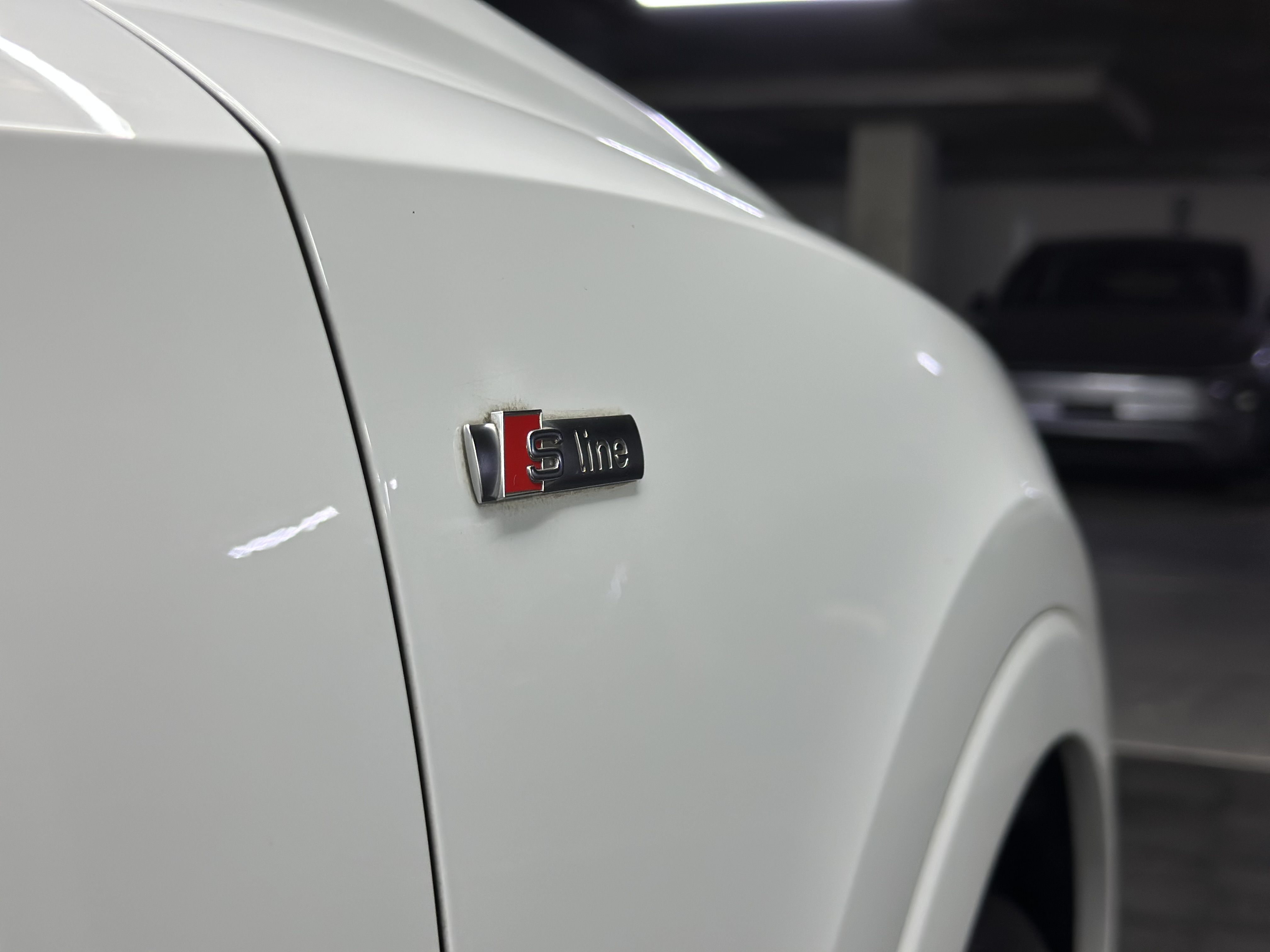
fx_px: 1761
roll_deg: -1.7
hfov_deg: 39.7
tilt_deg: -4.8
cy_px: 476
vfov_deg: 30.3
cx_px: 635
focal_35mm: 48
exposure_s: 1/100
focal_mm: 6.86
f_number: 1.78
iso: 80
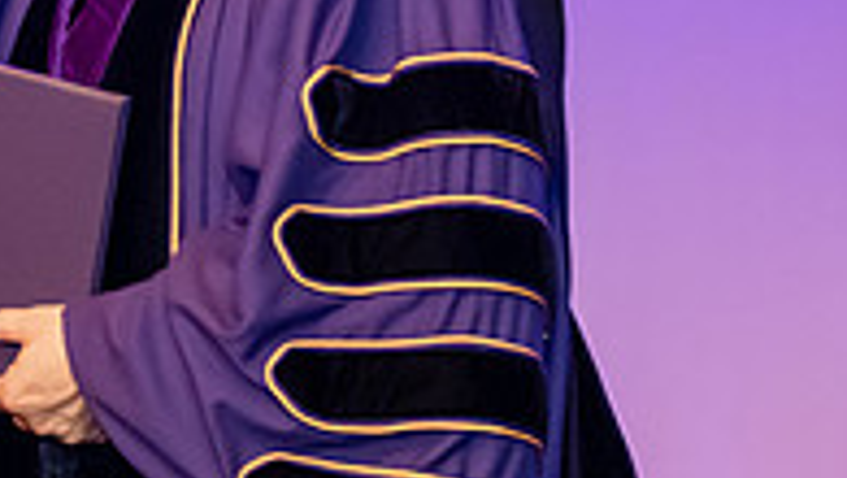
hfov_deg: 9.7
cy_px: -141
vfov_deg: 5.5
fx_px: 4899
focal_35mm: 218
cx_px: -165
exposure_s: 1/200
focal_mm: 70
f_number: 4
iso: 3200
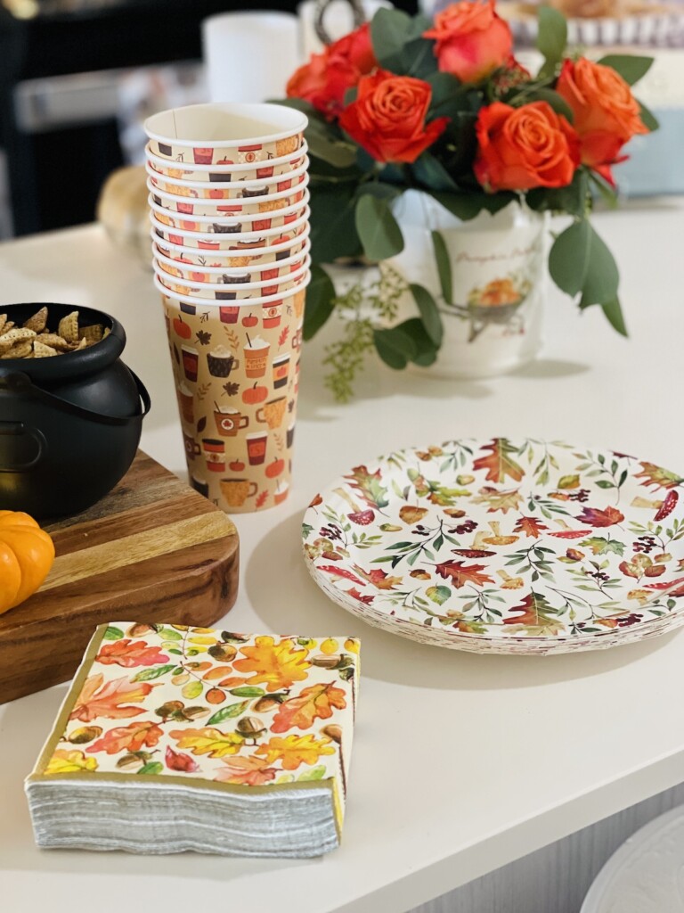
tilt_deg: -25.7
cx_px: 342
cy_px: 456
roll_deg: +0.5
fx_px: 1686
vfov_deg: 30.3
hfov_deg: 22.9
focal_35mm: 64
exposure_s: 1/30
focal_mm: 7.5
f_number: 2.2
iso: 400
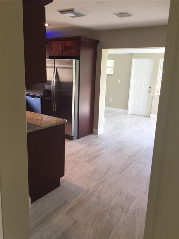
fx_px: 200
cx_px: 90
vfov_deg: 61.7
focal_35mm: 29
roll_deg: -2.0
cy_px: 120
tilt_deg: -13.4
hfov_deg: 48.2
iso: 32
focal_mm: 4.15
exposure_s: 1/60
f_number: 2.2
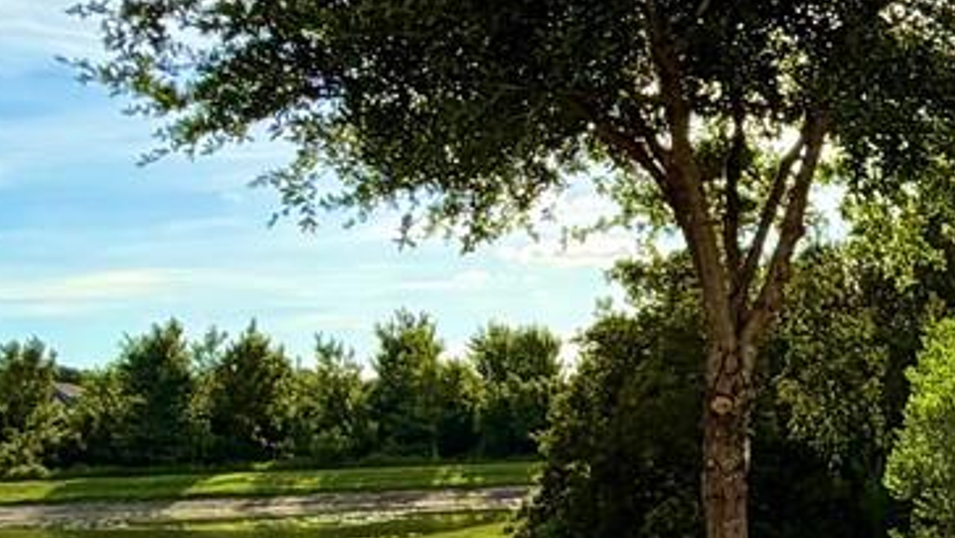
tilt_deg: +0.1
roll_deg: +1.9
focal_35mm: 67
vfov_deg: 17.9
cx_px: 1031
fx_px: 1697
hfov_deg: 28.7
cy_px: 373
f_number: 2.2
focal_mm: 2.22
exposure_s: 1/1125
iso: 20
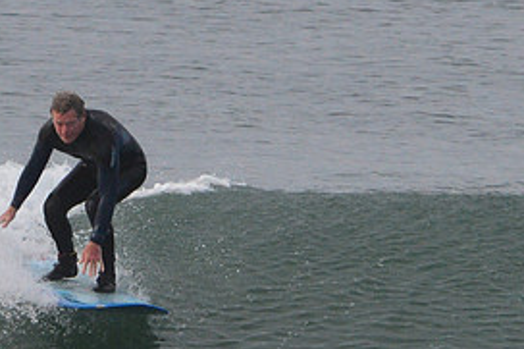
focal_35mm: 1174
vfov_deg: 1.2
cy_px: 247
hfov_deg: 1.8
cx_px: 112
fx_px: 17077
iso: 1250
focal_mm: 550
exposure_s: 1/800
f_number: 11
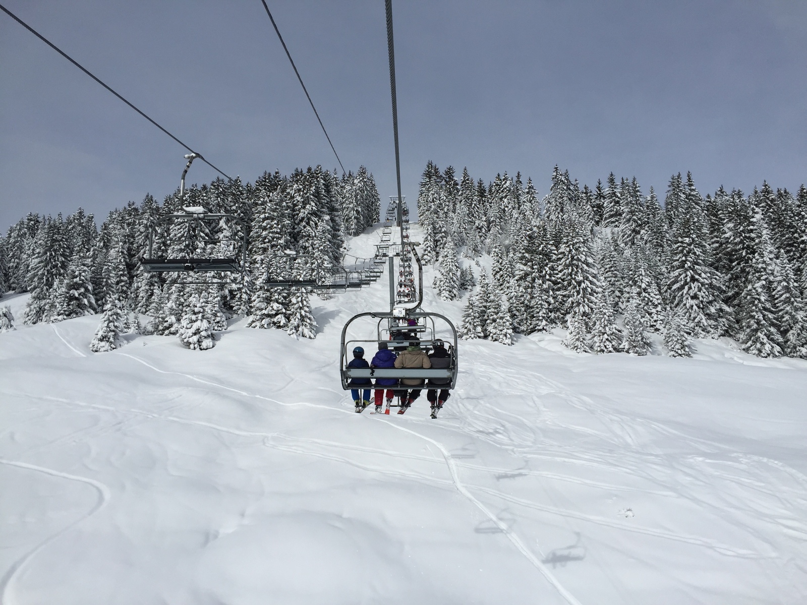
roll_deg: +2.0
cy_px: 302
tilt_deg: +15.2
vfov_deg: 48.2
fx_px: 676
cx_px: 404
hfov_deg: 61.7
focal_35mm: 29
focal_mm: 4.15
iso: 32
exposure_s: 1/6623
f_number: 2.2
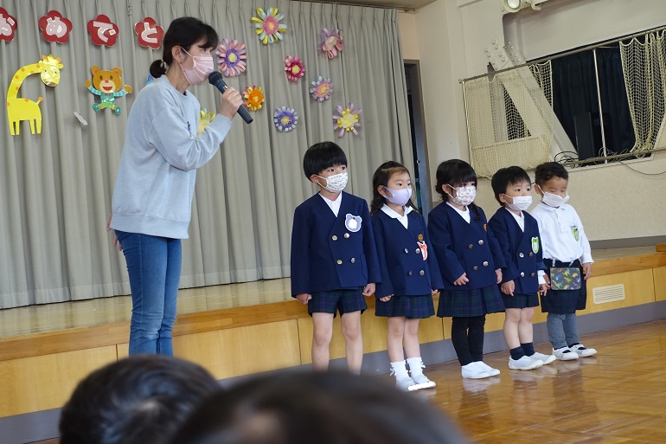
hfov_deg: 36.2
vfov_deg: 24.6
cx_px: 346
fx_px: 1017
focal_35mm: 55
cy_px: 210
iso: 250
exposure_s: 1/50
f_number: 2.8
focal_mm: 18.1
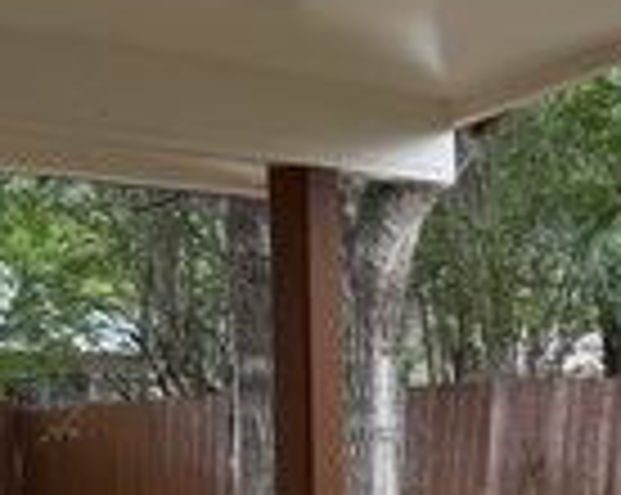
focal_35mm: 109
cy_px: 585
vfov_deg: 13.7
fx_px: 2001
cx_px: 540
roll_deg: -0.5
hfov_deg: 17.4
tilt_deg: -6.1
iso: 100
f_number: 1.78
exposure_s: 1/309
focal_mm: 6.76
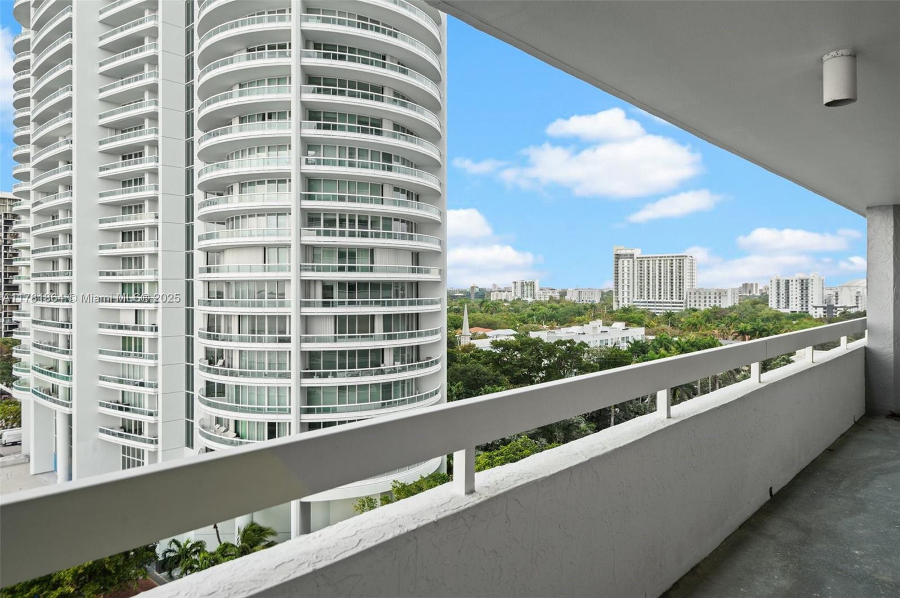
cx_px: 450
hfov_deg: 73.8
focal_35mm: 24
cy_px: 299
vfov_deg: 53.0
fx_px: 599
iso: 200
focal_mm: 24
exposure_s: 1/25
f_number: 8
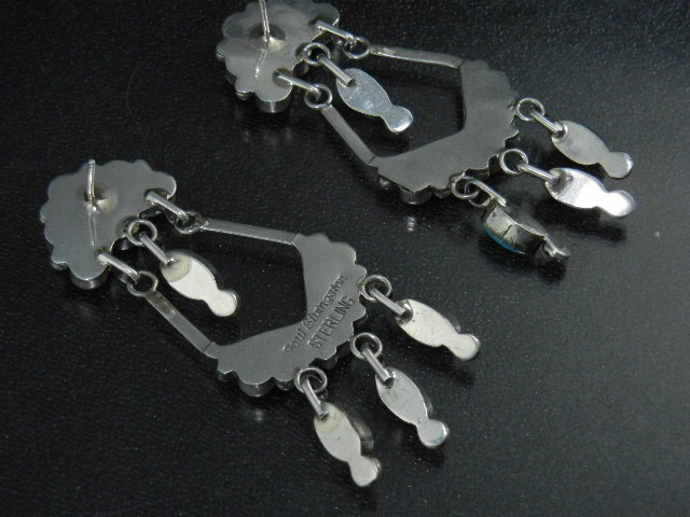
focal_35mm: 89
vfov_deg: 16.6
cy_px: 258
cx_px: 345
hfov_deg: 22.0
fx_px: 1774
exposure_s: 1/30
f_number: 8.8
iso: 800
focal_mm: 16
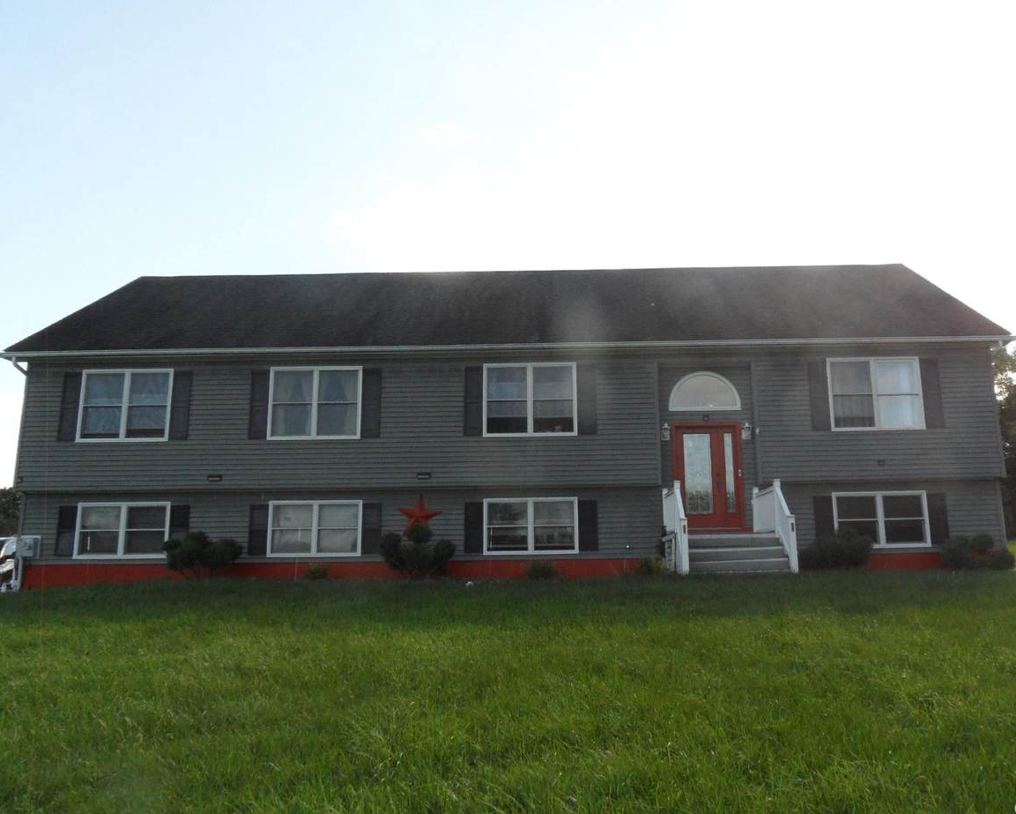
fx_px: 782
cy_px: 399
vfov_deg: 54.9
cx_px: 562
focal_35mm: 26
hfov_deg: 65.8
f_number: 4.6
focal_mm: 3.9
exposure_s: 1/500
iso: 200
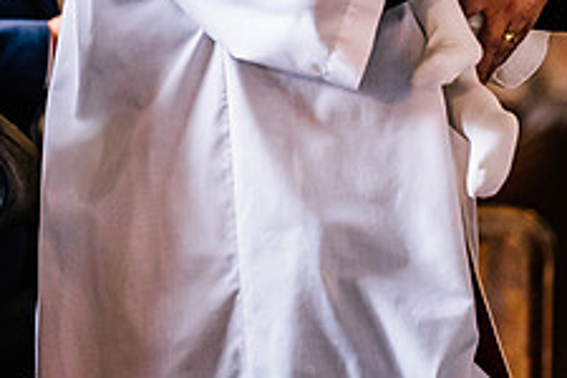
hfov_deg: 5.6
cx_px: 386
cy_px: -72
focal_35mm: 365
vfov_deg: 3.8
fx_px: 5748
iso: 3200
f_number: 2
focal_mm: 135
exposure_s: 1/320
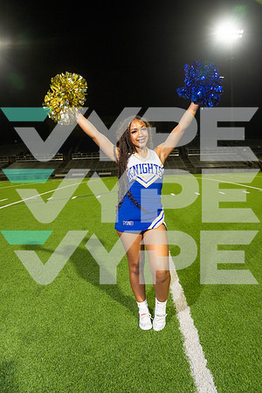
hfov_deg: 49.6
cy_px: 196
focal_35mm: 26
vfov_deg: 69.4
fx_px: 284
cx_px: 131
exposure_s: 1/200
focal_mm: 26
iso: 1000
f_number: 4.5
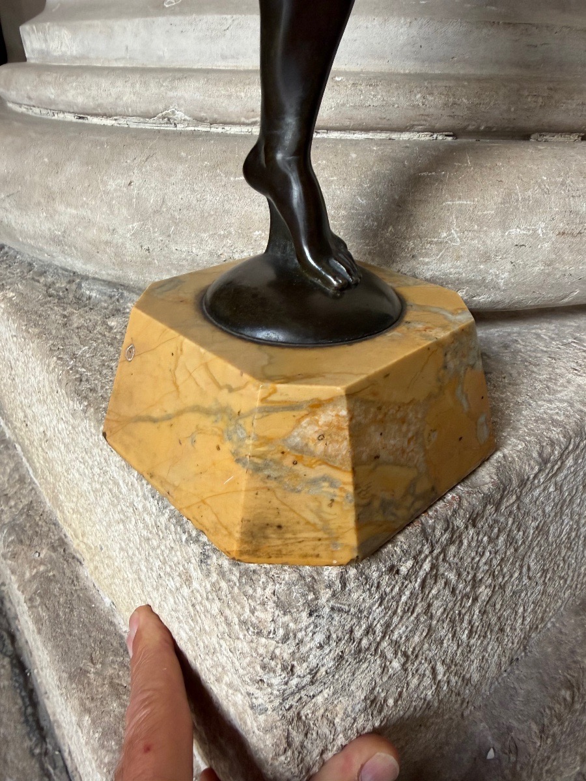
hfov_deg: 56.8
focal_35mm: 24
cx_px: 293
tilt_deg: -27.1
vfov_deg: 71.6
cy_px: 390
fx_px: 542
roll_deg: -1.0
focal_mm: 2.22
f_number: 2.2
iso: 200
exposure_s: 1/121
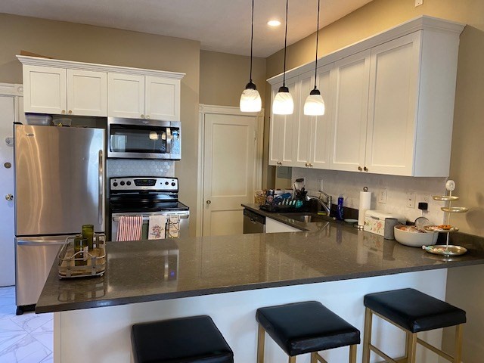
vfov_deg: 53.1
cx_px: 242
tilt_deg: -6.2
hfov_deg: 67.3
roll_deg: -1.7
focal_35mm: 26
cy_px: 182
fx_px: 364
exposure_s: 1/60
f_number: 1.8
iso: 125
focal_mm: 4.25
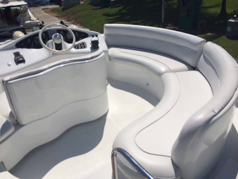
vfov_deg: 46.8
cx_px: 119
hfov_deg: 60.0
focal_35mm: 30
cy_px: 90
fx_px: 206
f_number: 2.2
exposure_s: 1/10309
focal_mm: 4.12
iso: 40
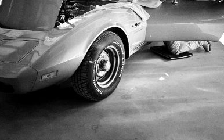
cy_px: 18
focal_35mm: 38
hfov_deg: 51.5
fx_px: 232
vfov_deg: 32.2
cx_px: 102
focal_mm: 6.8
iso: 1250
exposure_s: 1/9
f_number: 1.8
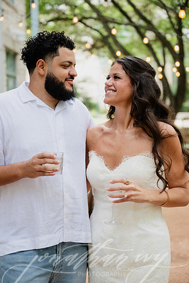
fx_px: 551
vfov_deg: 28.8
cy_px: 142
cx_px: 94
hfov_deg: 19.5
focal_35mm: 70
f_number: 3.2
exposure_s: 1/200
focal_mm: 70
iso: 400
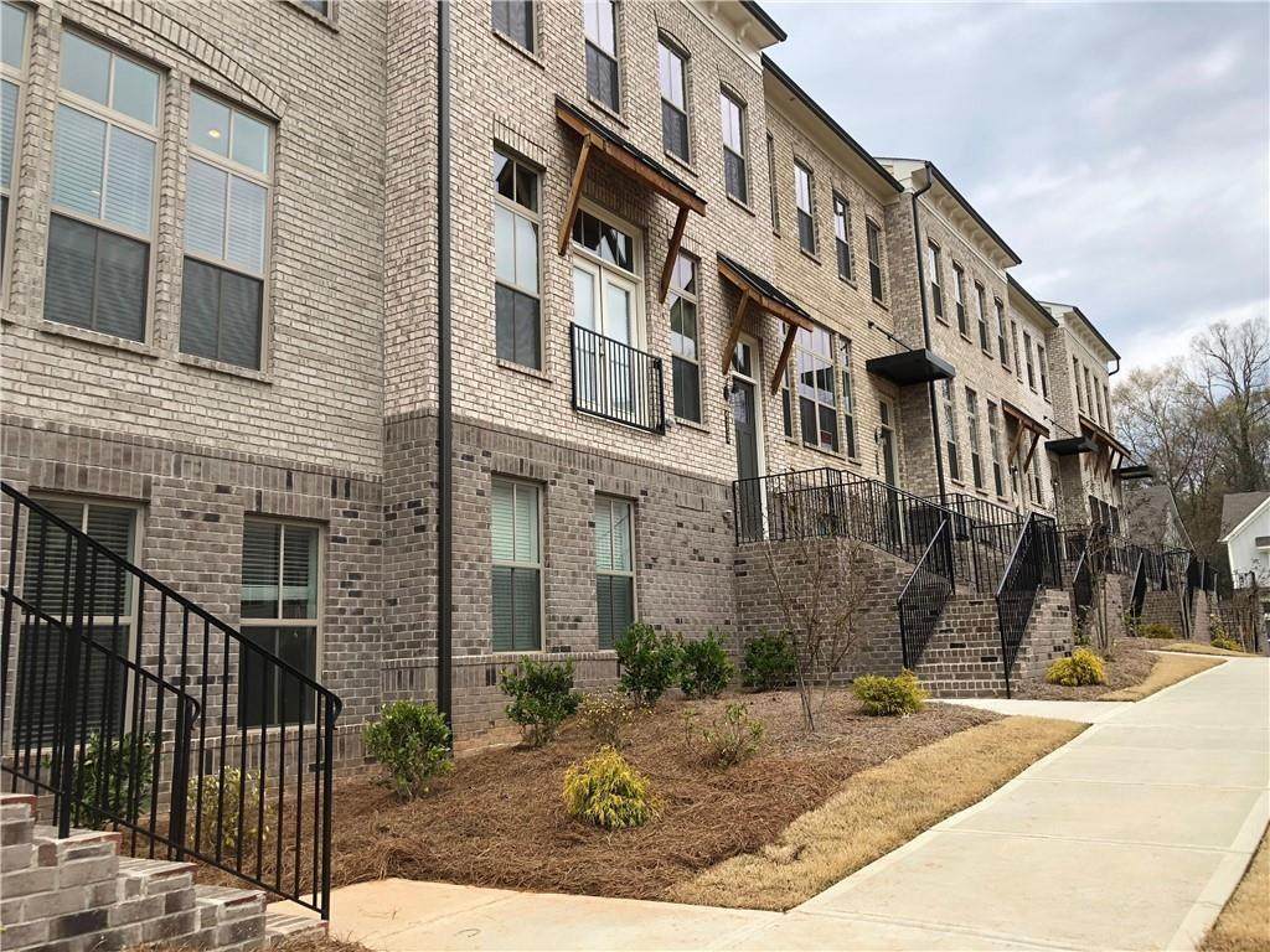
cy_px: 476
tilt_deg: +10.7
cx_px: 635
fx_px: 1027
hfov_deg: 63.4
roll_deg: +2.1
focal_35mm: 28
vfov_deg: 49.7
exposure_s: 1/1056
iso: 20
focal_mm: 3.99
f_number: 1.8
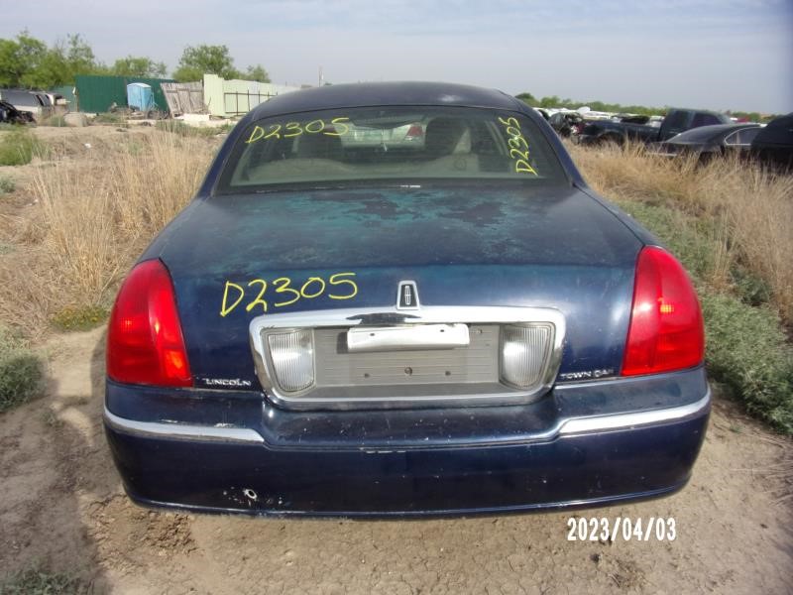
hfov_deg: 71.6
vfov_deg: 56.8
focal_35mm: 24
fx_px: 550
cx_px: 396
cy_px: 298
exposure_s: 1/950
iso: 80
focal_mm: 4.3
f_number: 3.3
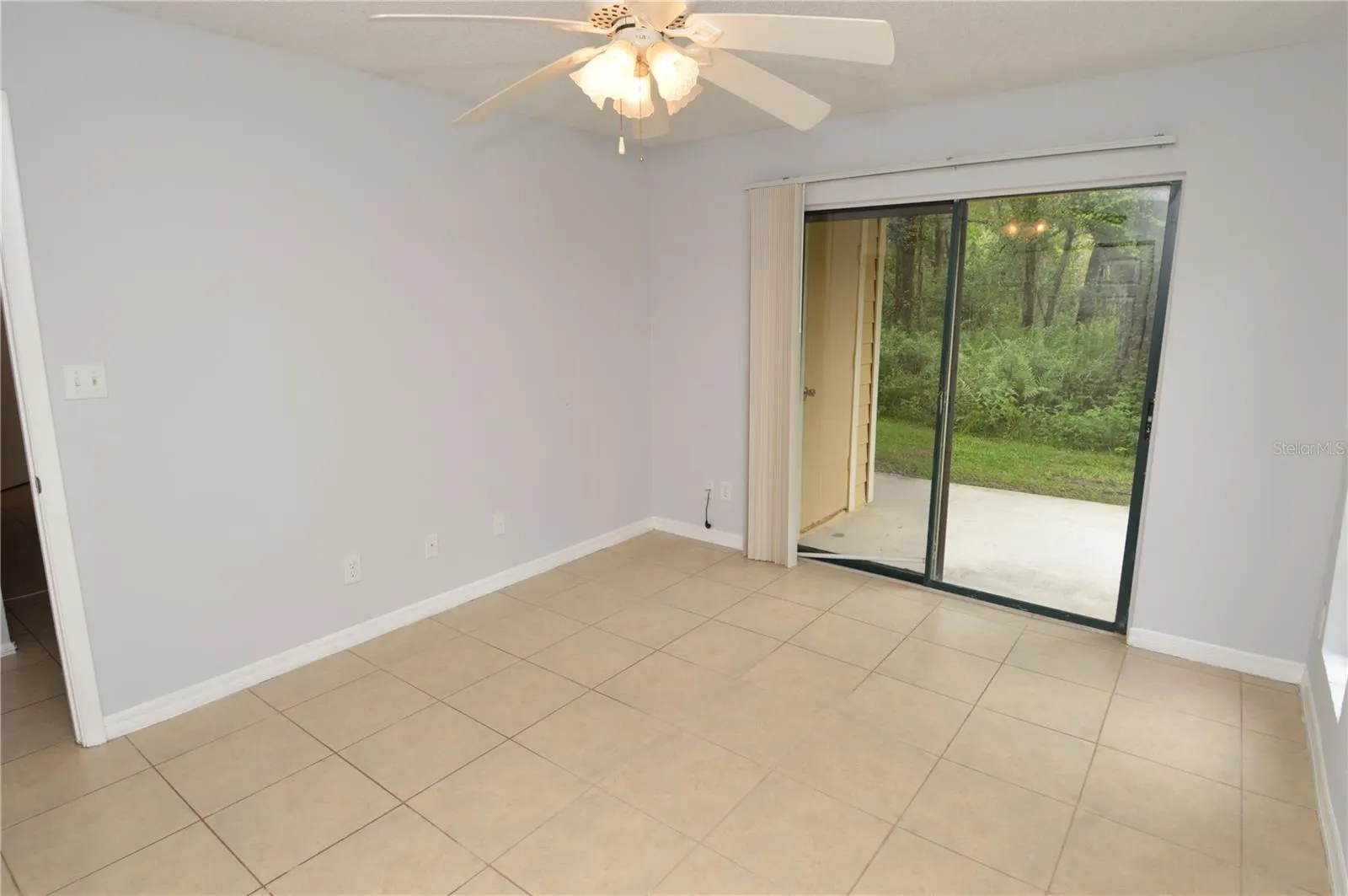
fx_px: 673
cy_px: 448
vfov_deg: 67.3
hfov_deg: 90.1
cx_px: 674
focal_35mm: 18
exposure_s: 1/125
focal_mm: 12
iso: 400
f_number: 5.6
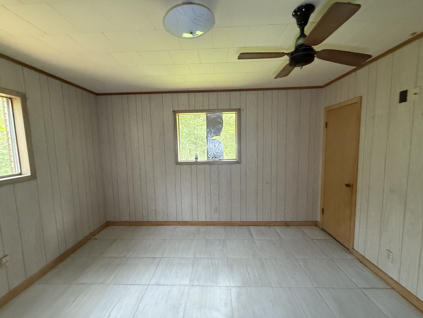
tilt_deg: +0.3
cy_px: 159
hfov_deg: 102.1
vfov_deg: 85.7
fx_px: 171
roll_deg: +1.3
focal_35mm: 14
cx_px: 212
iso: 400
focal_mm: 2.22
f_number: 2.2
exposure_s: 1/60
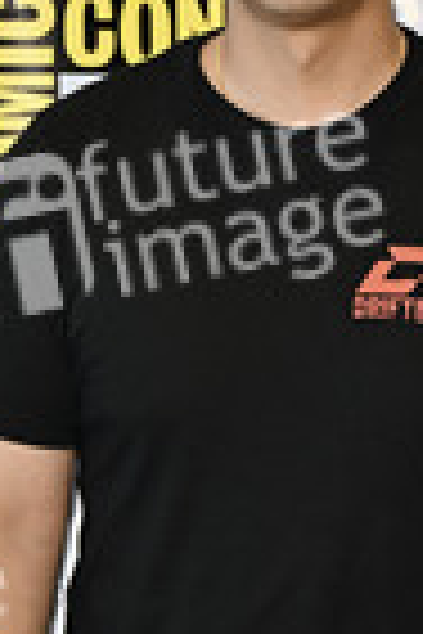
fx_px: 3595
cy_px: 445
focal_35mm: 204
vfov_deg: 10.1
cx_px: 284
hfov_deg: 6.7
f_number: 4.5
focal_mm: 72
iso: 1250
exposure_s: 1/250
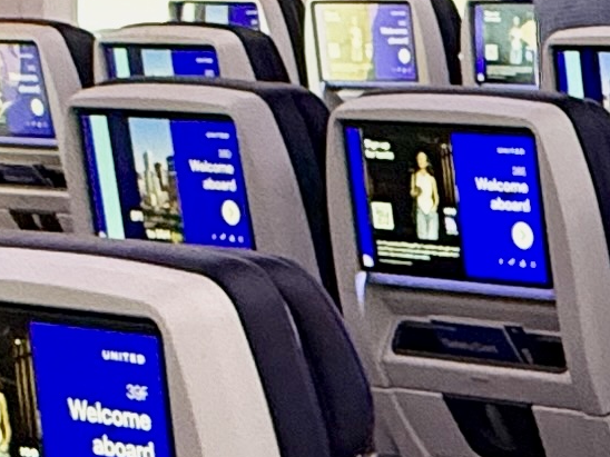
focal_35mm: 103
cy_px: 312
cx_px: 1341
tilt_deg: -15.2
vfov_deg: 14.3
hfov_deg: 14.5
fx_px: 1815
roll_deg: +2.3
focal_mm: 2.22
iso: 400
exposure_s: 1/56
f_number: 2.2
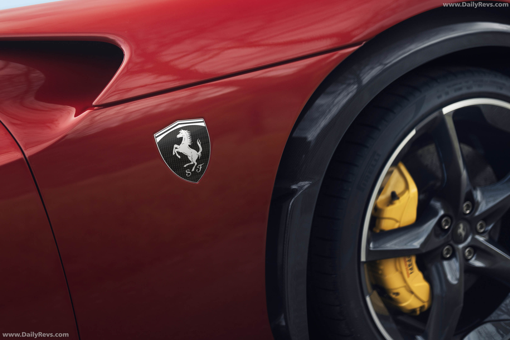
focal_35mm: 35
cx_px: 255
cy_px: 170
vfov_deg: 37.9
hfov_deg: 54.4
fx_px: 496
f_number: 1.4
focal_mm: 35
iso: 100
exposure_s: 1/400
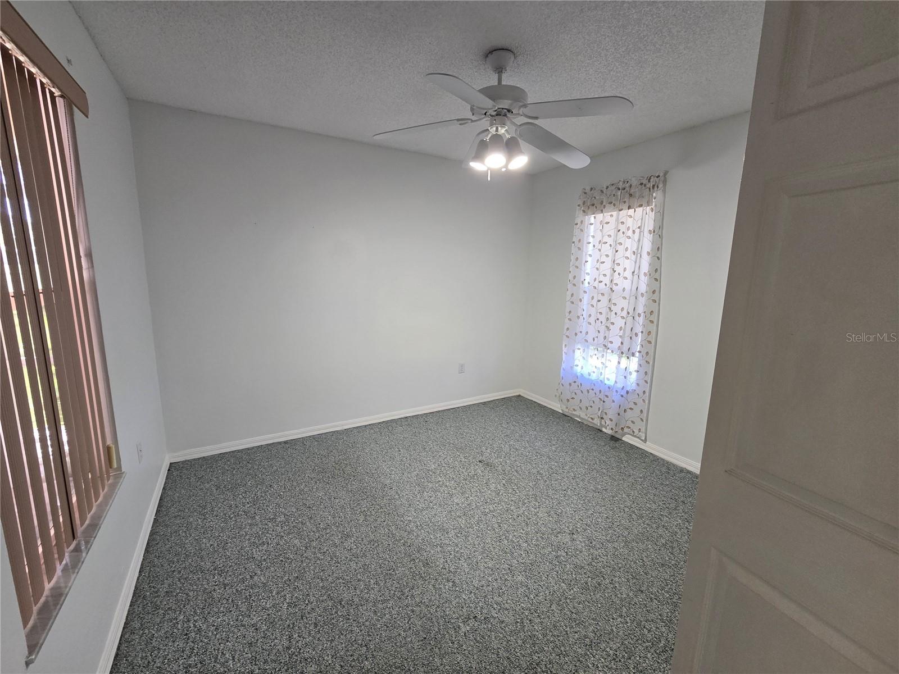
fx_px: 338
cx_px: 450
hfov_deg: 106.2
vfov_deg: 89.9
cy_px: 337
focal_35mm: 13
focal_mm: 2.2
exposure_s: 1/60
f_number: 2.2
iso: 125
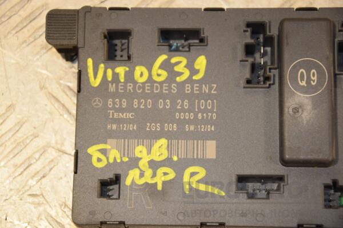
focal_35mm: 135
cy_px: 114
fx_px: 1286
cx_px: 172
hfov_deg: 15.2
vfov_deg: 10.2
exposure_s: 1/200
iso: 800
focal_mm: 90
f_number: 6.3
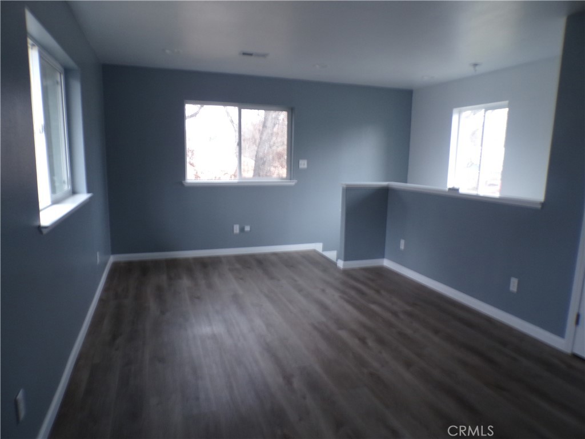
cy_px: 220
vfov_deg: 56.8
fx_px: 406
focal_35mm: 24
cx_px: 292
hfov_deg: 71.6
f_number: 3
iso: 200
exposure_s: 1/18
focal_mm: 4.3
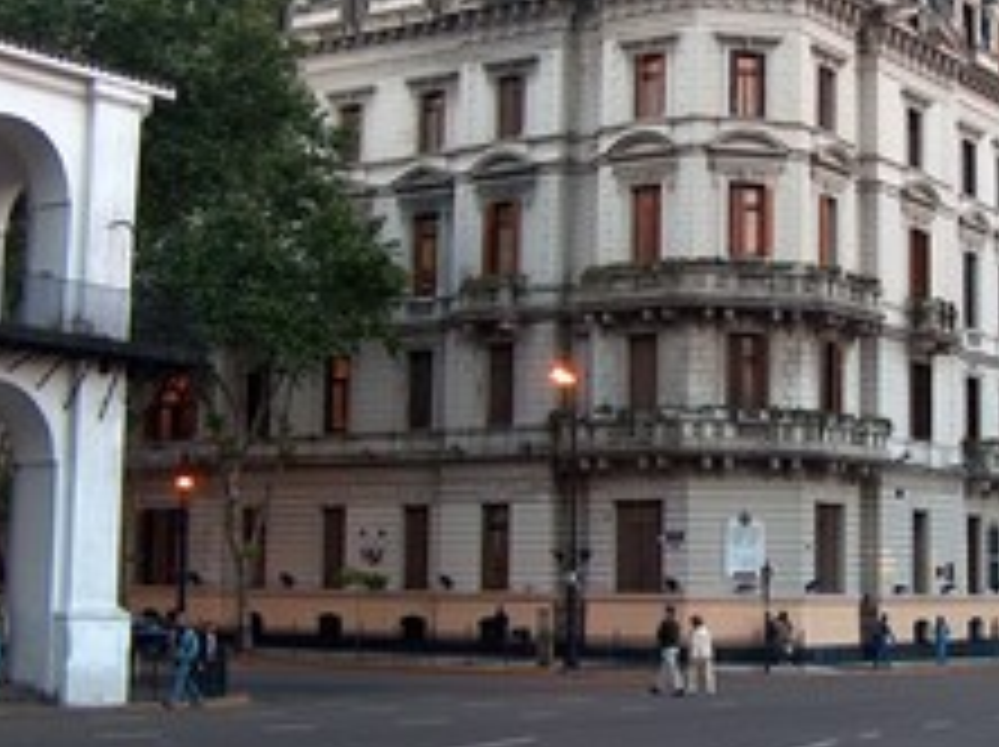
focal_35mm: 65
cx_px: 850
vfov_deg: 22.5
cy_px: 351
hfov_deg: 28.9
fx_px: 1874
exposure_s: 1/38.1
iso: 100
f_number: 2.8
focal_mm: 7.6
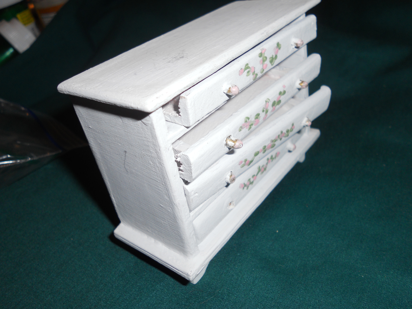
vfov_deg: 44.2
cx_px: 206
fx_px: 381
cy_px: 154
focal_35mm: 32
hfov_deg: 56.8
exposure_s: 1/25
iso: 80
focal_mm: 5.8
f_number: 8.8
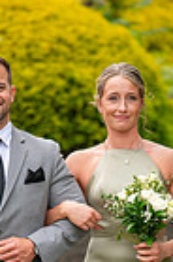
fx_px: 4701
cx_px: 64
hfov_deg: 2.1
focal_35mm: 649
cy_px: 264
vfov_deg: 3.2
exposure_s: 1/320
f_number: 2.8
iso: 100
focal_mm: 200
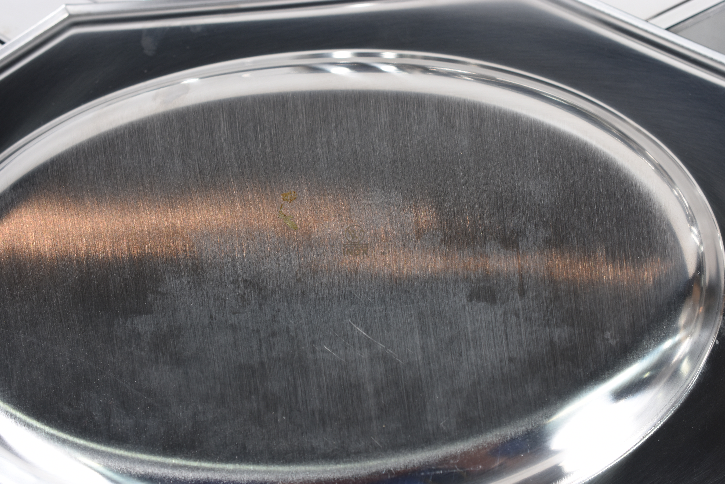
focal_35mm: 60
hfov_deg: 33.4
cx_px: 362
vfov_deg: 22.6
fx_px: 1208
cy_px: 242
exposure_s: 1/50
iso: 250
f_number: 5.6
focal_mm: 40
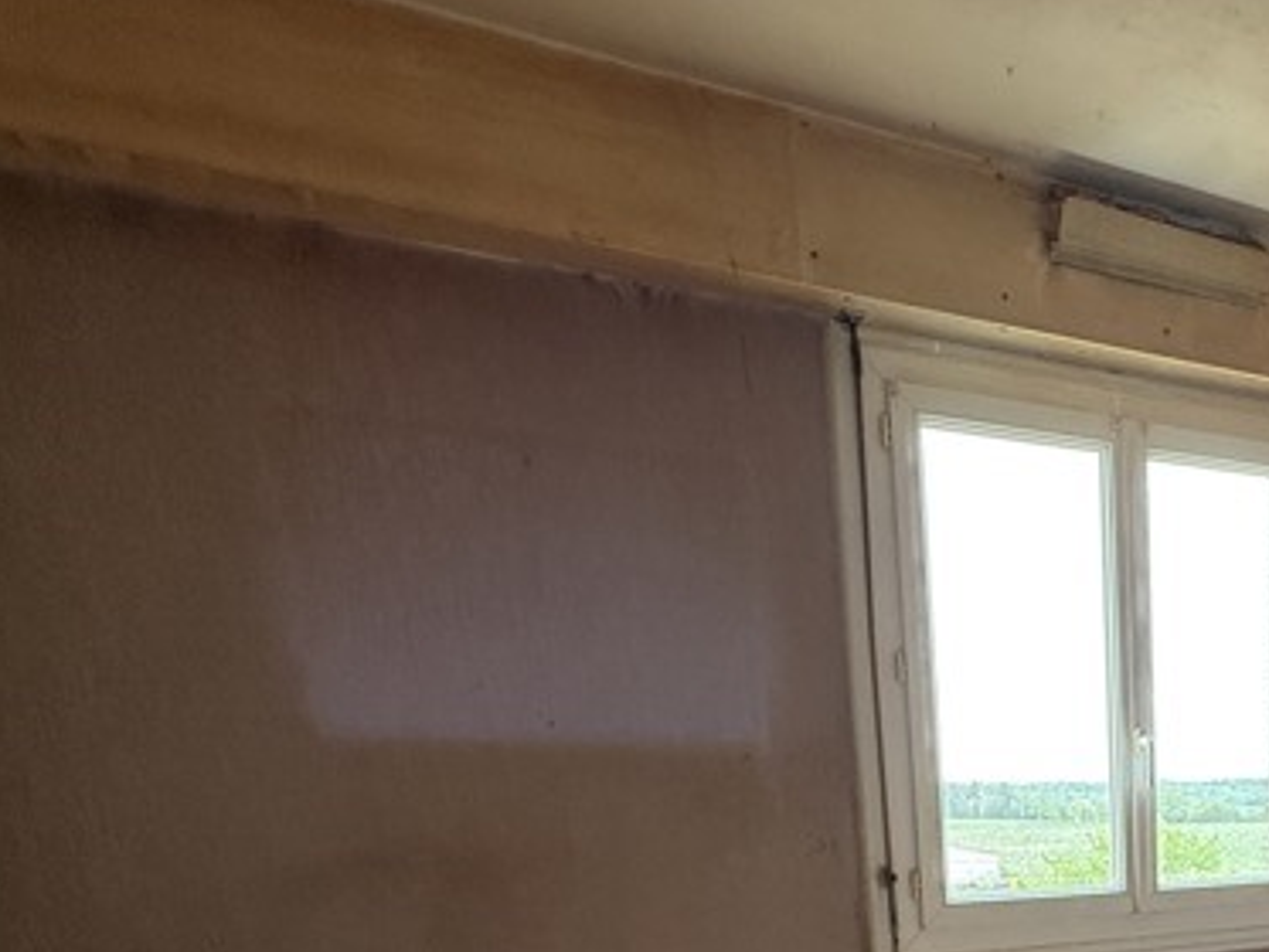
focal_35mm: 30
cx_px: 1181
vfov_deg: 39.6
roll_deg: +1.2
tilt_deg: -10.7
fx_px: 1100
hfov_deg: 51.6
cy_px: 1006
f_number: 2.2
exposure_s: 1/84
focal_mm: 2.22
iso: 320
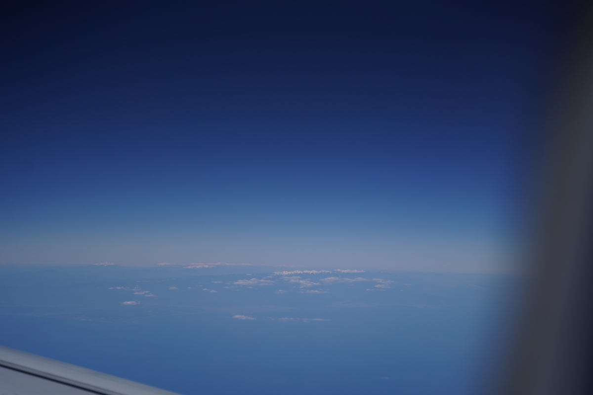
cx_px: 296
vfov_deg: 21.2
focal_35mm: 64
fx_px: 1054
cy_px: 198
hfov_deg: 31.4
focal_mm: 64
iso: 100
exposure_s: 1/6400
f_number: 2.8
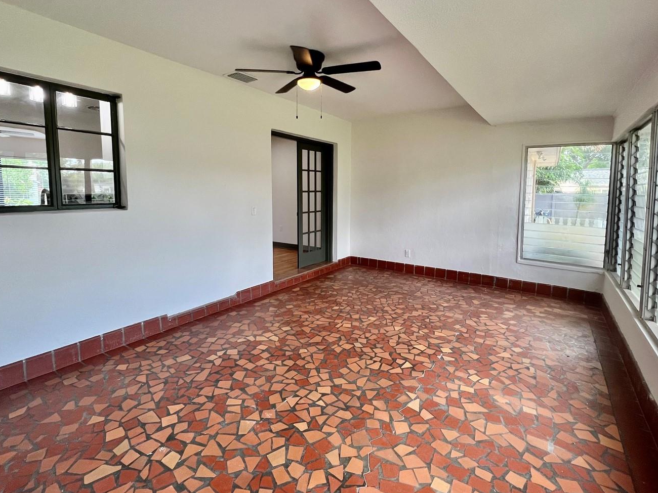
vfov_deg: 77.8
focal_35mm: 16
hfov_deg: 94.5
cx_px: 319
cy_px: 219
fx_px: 304
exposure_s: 1/99
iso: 100
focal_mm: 1.57
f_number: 1.8
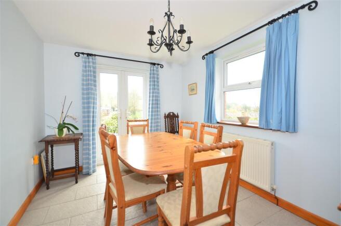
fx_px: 142
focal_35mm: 15
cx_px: 170
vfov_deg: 77.0
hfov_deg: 100.5
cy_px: 113
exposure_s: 1/15
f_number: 5
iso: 200
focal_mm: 10
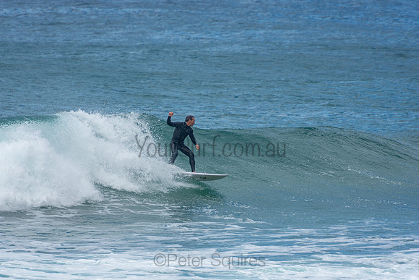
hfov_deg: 3.4
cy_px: 140
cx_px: 210
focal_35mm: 600
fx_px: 6985
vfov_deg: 2.3
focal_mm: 400
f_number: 5.6
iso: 220
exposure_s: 1/1250
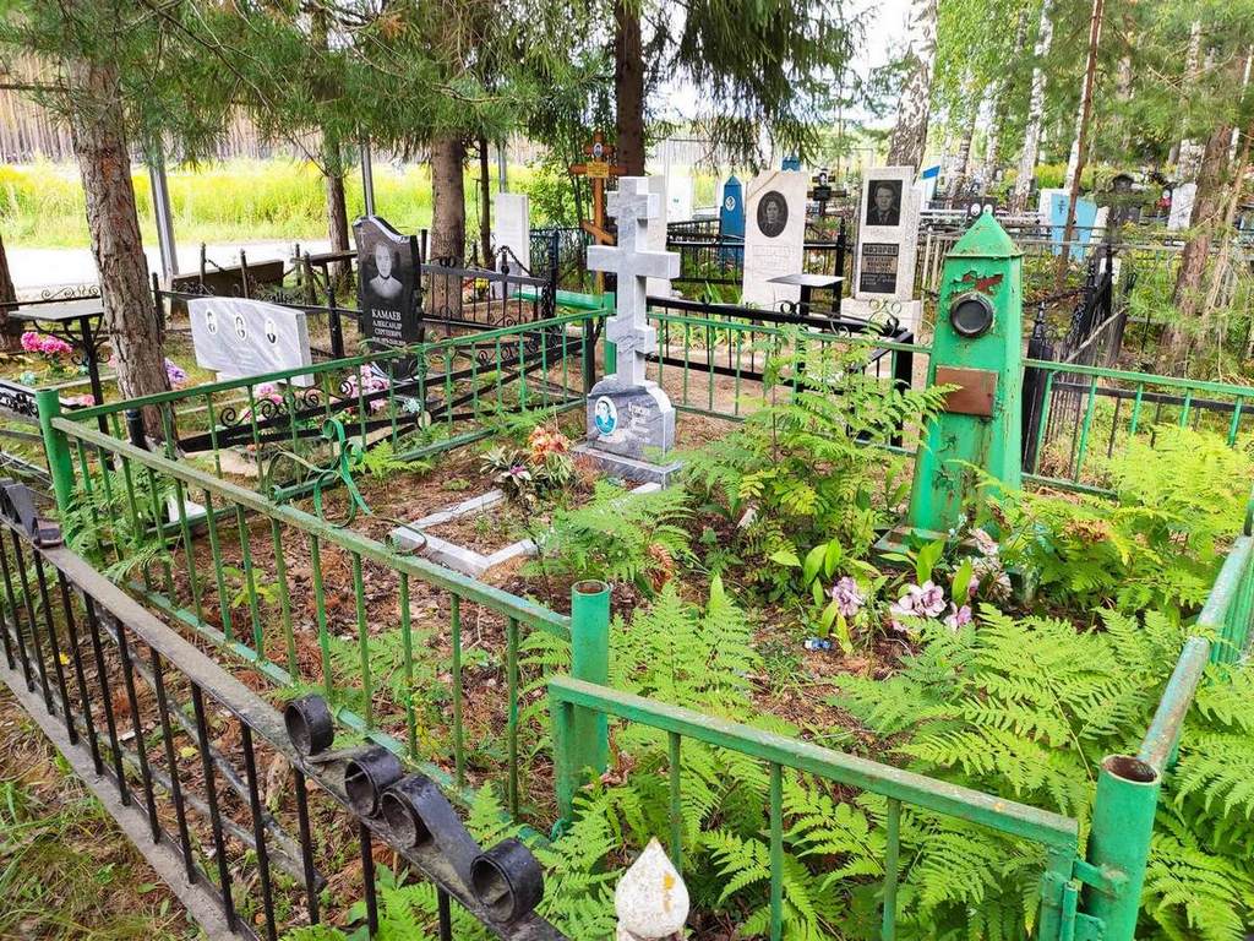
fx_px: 942
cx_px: 627
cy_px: 470
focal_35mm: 26
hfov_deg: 67.3
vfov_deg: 53.1
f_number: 1.75
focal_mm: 4.77
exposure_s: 1/195
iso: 112
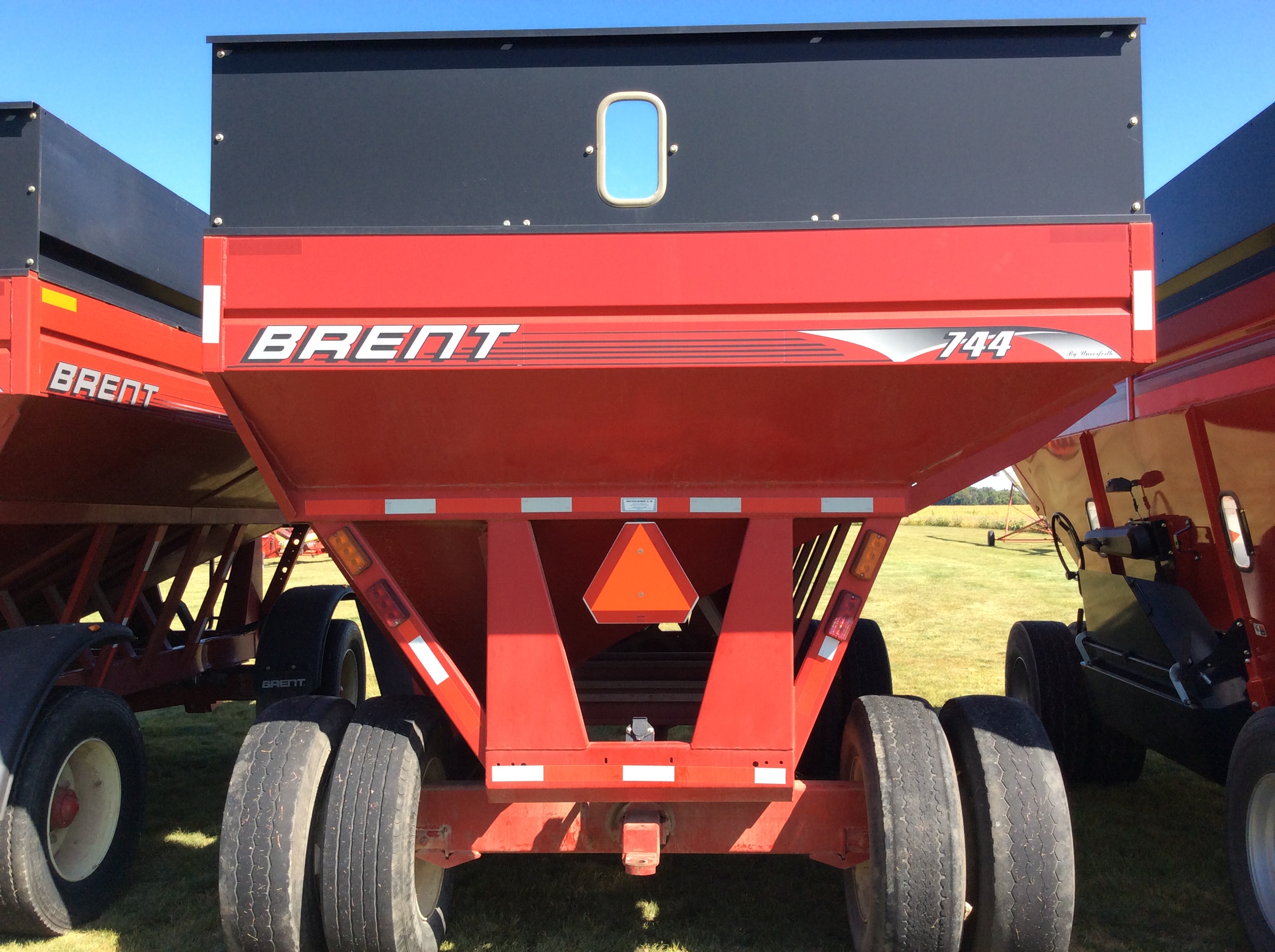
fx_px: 1177
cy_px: 476
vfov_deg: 44.1
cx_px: 638
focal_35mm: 32
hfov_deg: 56.9
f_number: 2.4
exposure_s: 1/515
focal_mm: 3.3
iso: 32
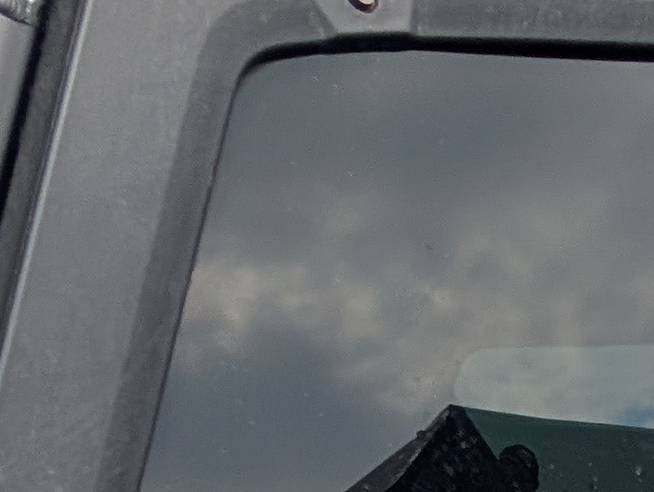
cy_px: 1135
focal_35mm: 74
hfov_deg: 24.4
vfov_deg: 14.4
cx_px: 737
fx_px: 1400
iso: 55
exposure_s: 1/1541
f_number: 1.7
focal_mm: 2.02
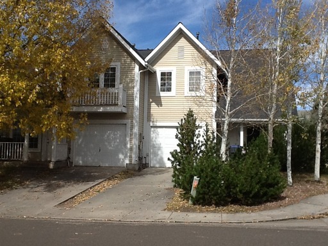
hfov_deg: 42.9
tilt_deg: +3.6
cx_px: 164
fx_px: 417
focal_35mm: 44
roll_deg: -1.9
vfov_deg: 32.9
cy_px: 123
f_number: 2.4
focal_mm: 2.03
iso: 40
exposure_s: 1/1575
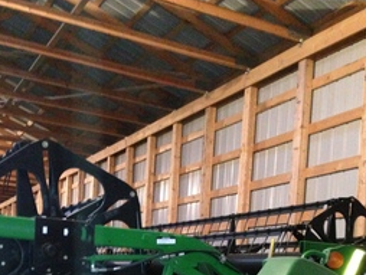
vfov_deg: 25.9
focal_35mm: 53
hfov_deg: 36.0
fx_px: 561
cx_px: 148
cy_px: 287
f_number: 2.4
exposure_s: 1/16
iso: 800
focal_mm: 4.13
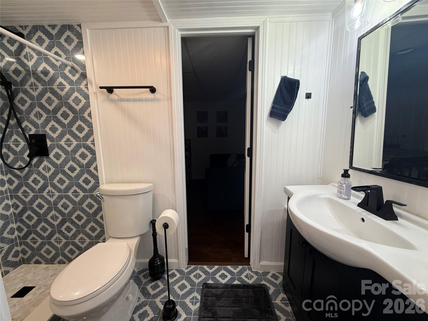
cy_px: 160
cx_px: 214
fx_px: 173
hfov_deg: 102.1
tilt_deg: -8.3
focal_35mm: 14
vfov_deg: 85.7
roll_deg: +0.5
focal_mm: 2.22
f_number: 2.2
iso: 200
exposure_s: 1/120
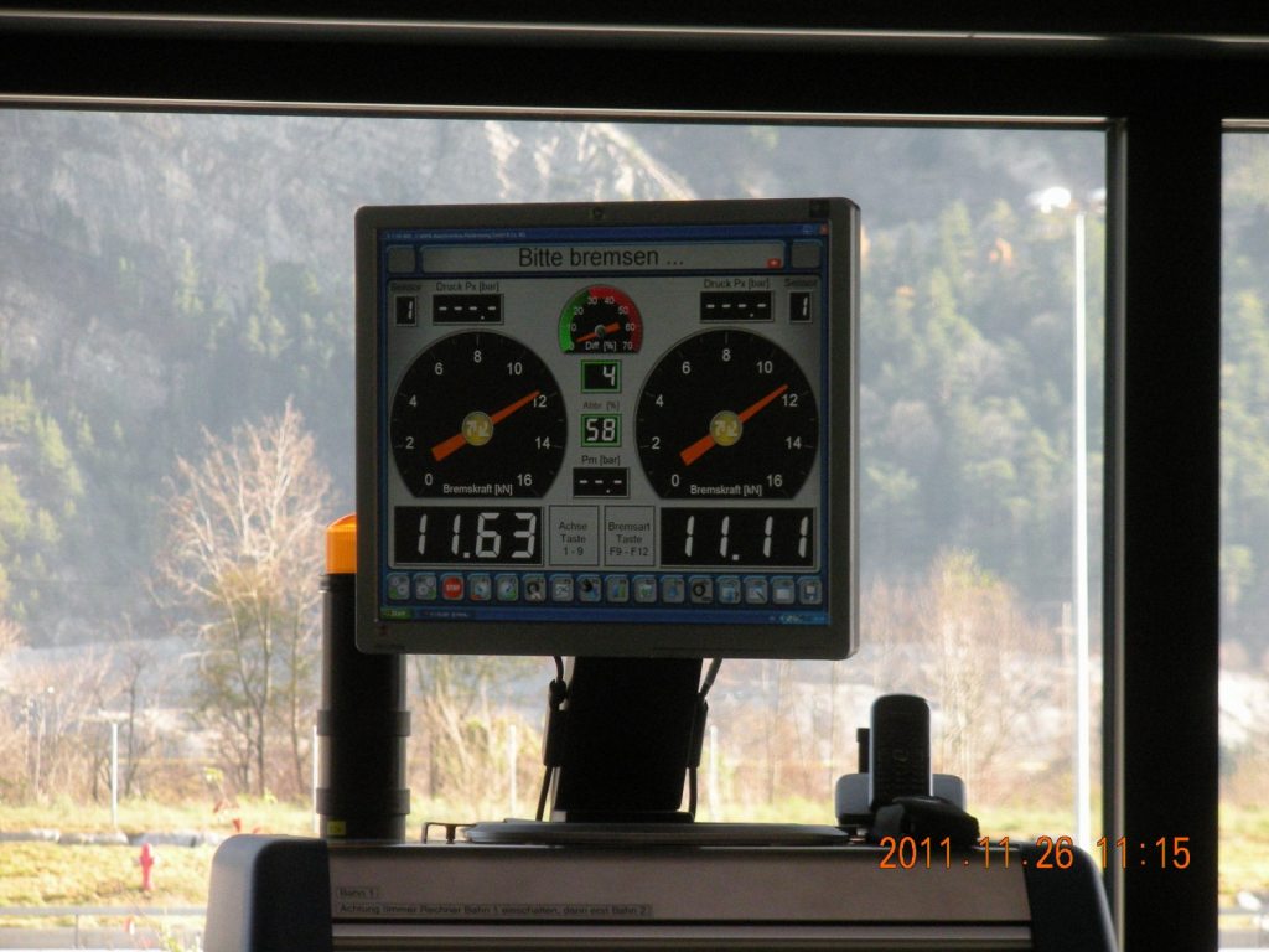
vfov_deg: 8.5
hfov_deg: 11.4
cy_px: 476
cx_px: 634
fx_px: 6379
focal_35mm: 174
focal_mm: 31.5
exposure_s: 1/116
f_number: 5.6
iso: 385
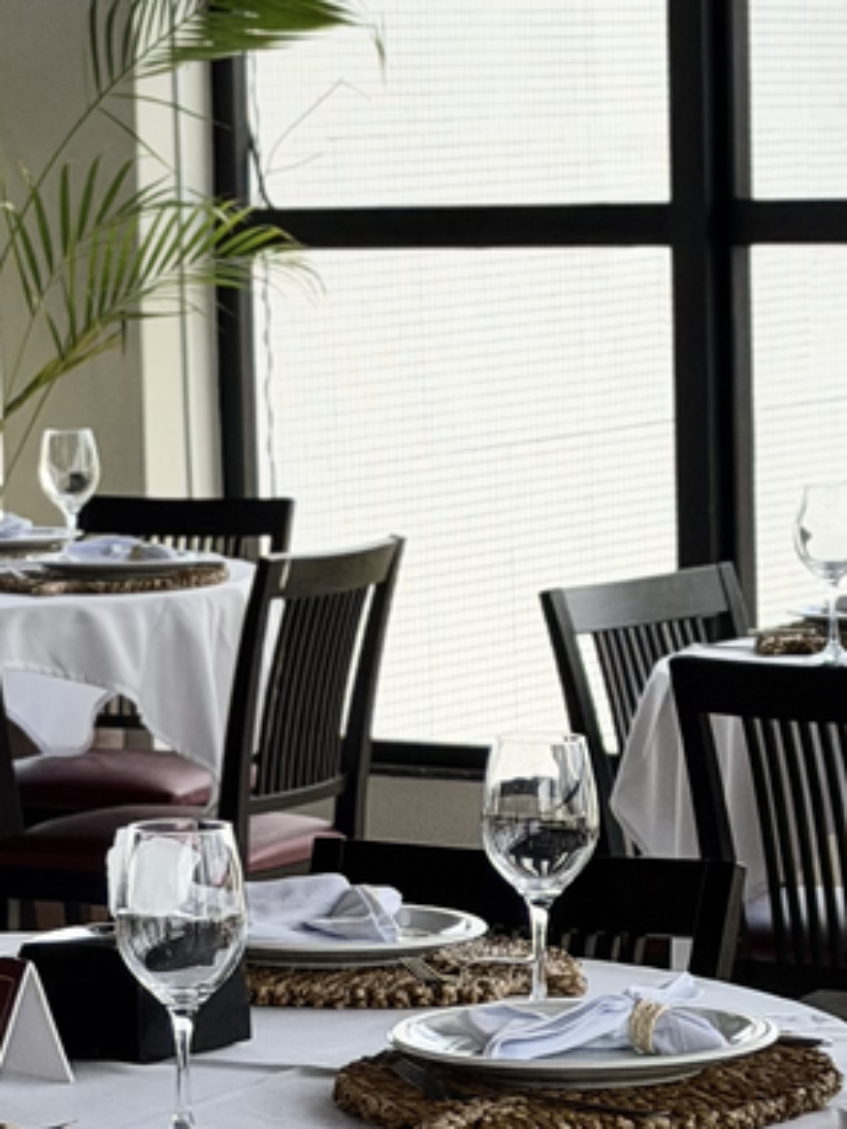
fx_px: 5644
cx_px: 233
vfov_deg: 11.4
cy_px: 672
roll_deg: +1.2
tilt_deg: -5.1
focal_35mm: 173
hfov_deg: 8.6
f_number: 1.78
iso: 80
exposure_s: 1/1678
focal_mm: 6.76
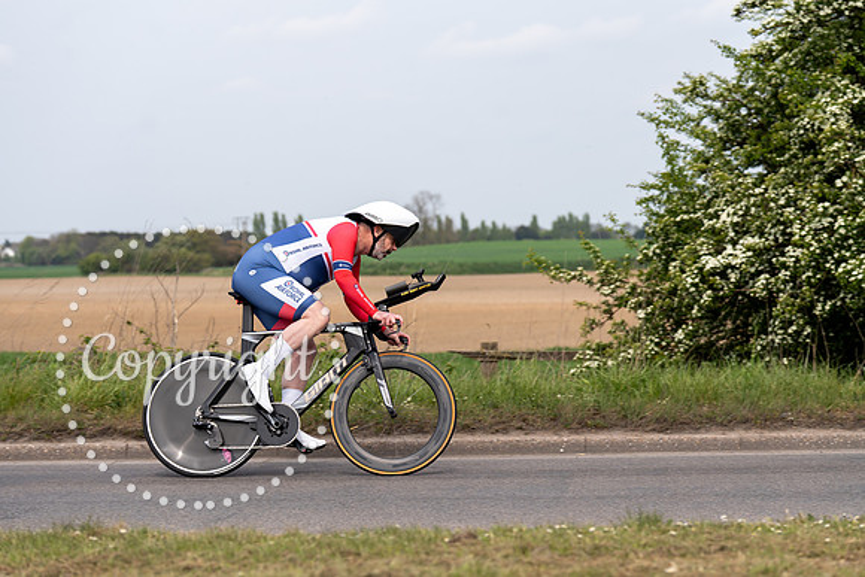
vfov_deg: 15.7
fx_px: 2091
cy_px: 288
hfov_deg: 23.4
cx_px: 432
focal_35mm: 87
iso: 100
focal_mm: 87
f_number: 4
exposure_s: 1/1000
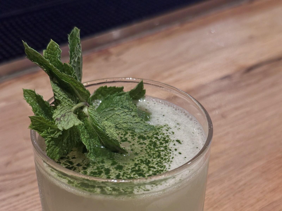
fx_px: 391
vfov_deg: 30.3
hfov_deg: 39.7
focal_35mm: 48
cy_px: 106
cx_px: 141
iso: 160
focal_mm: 6.86
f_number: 1.78
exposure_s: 1/50
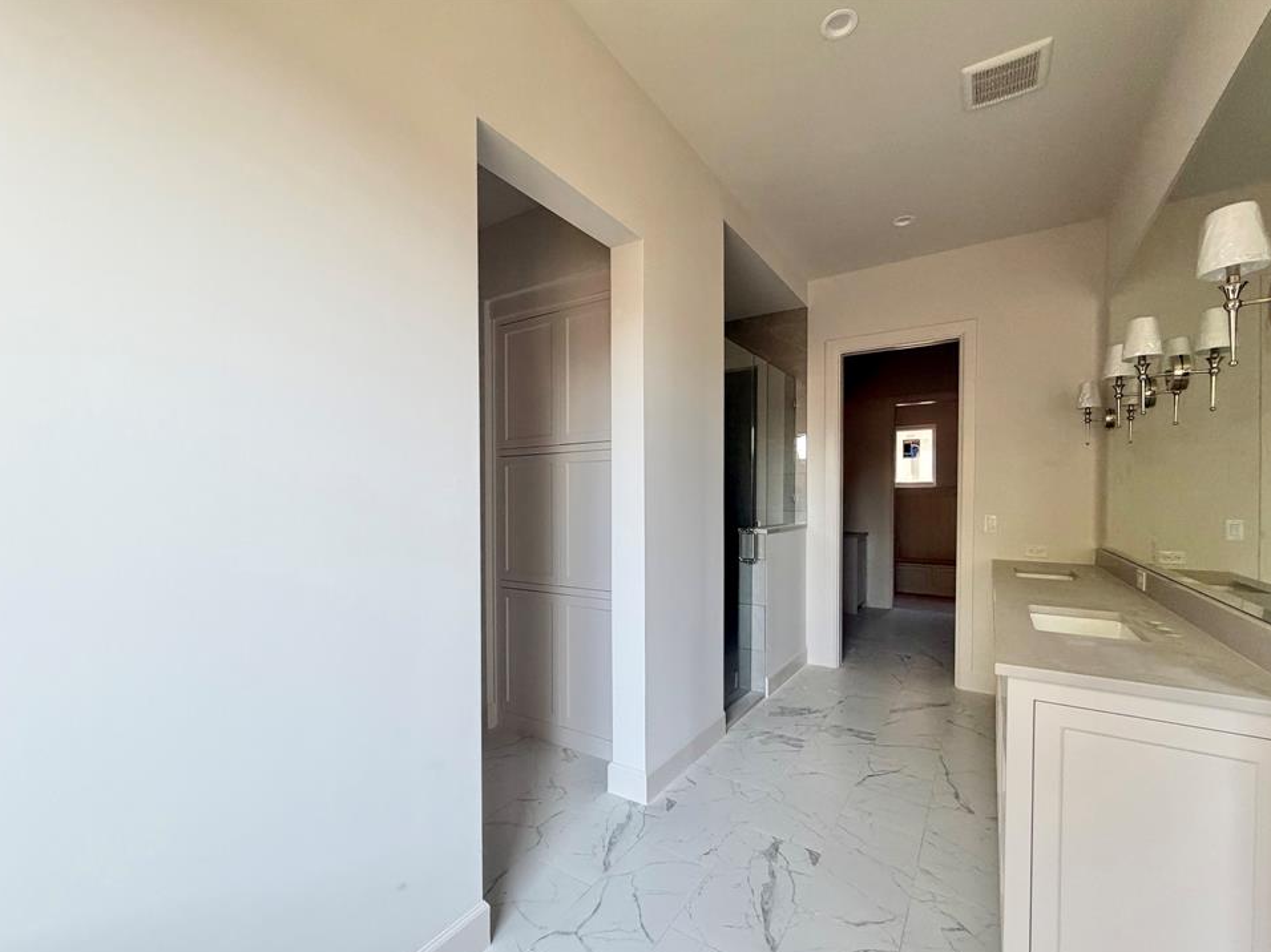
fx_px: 550
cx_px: 645
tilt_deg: -1.1
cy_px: 503
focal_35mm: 15
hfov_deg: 98.2
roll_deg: +1.0
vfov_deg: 81.6
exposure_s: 1/121
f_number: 2.2
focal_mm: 2.22
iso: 200
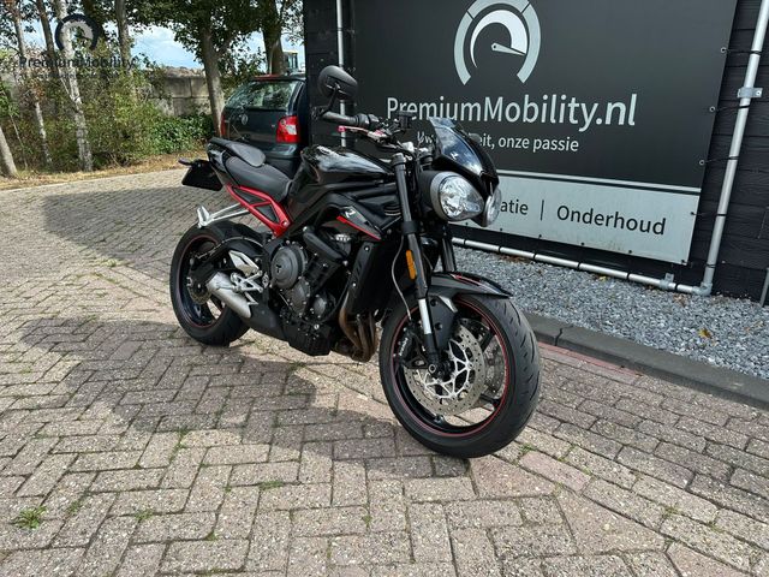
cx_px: 384
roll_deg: +0.5
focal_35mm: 24
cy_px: 288
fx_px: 533
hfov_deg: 71.6
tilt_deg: -19.8
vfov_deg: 56.8
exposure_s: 1/1393
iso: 80
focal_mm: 6.86
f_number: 1.78
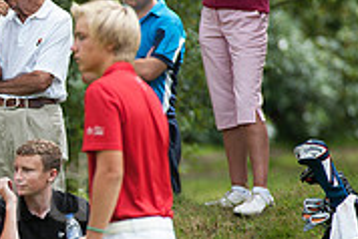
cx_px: -167
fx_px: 9713
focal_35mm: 976
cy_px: 207
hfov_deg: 2.1
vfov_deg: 1.4
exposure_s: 1/1000
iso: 400
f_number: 5.6
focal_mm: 300
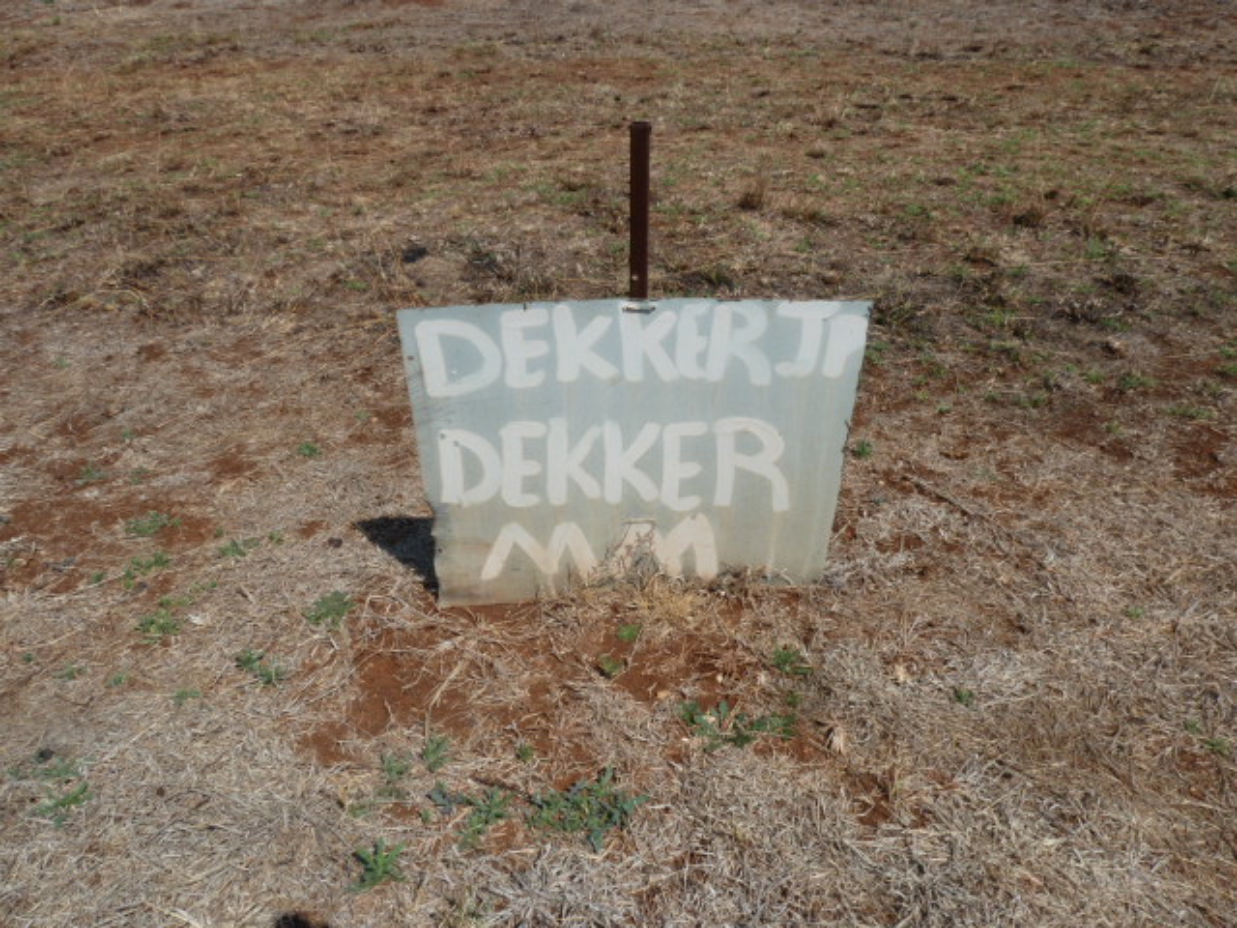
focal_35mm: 25
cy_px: 464
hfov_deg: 69.4
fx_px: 893
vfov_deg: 54.9
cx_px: 618
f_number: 5.6
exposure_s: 1/400
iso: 80
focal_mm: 4.1
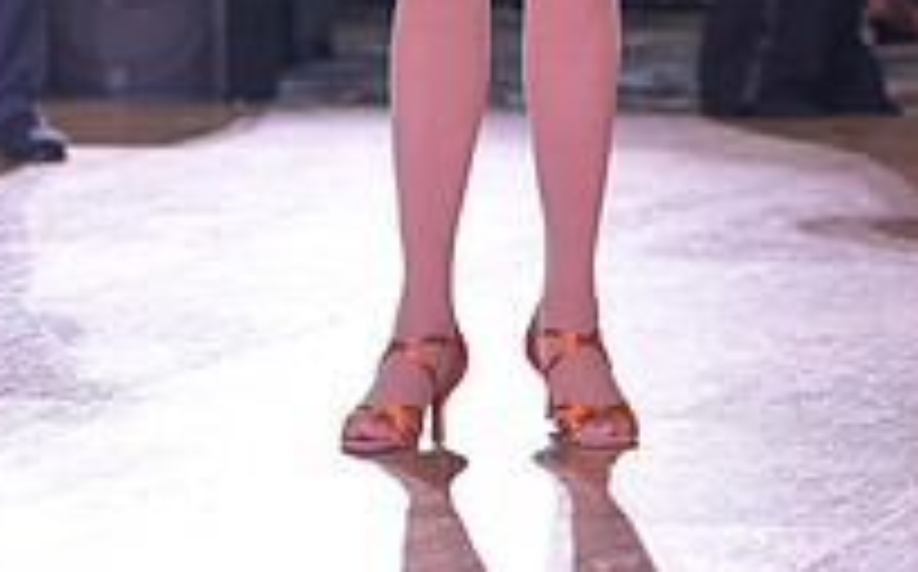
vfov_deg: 4.1
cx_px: 155
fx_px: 7972
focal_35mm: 319
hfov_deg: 6.6
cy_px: -378
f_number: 4
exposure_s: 1/500
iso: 2000
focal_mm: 110
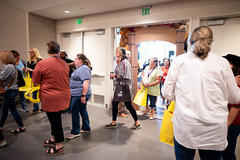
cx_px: 120
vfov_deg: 53.2
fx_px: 160
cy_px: 80
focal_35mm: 24
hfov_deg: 73.7
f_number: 1.8
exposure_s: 1/200
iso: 1250
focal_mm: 24
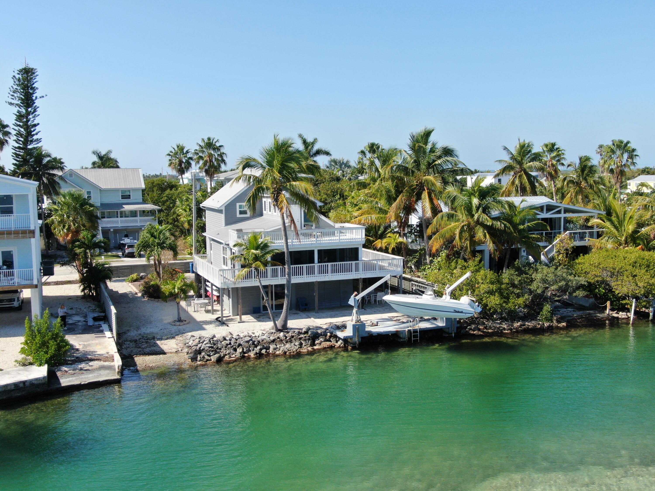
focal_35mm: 38
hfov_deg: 49.0
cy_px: 246
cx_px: 328
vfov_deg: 37.7
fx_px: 719
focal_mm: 6.48
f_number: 3.4
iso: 100
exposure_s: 1/640
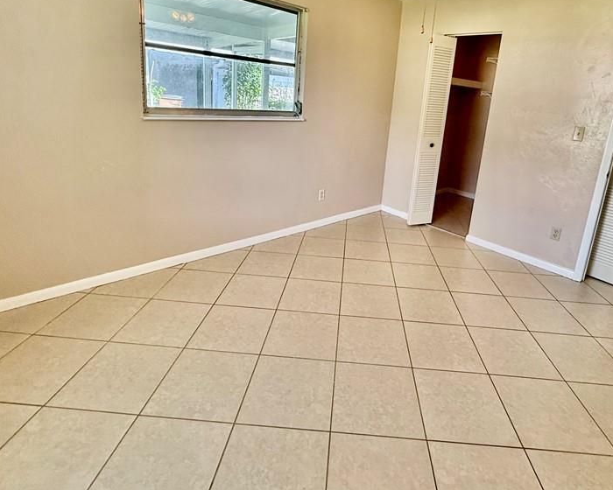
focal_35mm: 20
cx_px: 349
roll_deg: -5.2
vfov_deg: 66.8
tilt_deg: -13.0
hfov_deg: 79.9
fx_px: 363
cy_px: 176
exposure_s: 1/120
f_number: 2.2
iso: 200
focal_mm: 2.22
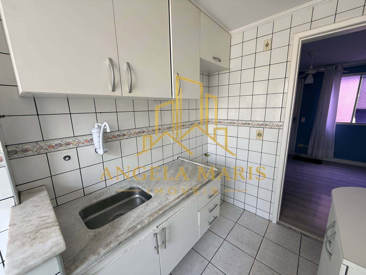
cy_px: 138
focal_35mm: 14
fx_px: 148
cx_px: 183
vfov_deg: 85.7
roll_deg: +1.5
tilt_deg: -11.0
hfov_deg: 102.1
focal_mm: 2.22
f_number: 2.2
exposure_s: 1/99
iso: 100
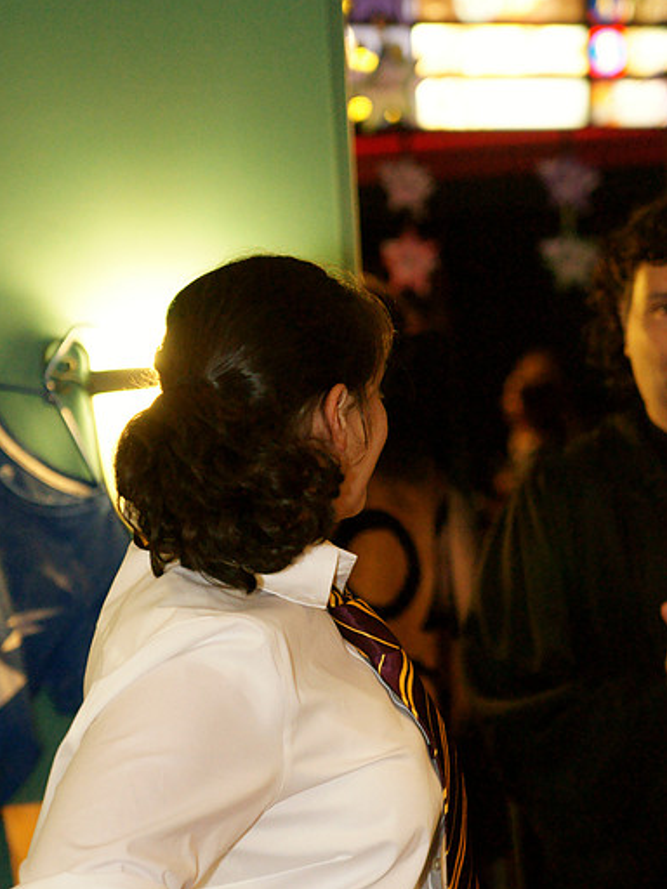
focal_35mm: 123
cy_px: 457
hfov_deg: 12.1
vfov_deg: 16.1
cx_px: 333
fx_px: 3148
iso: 800
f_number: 3.2
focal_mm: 75
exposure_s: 1/125
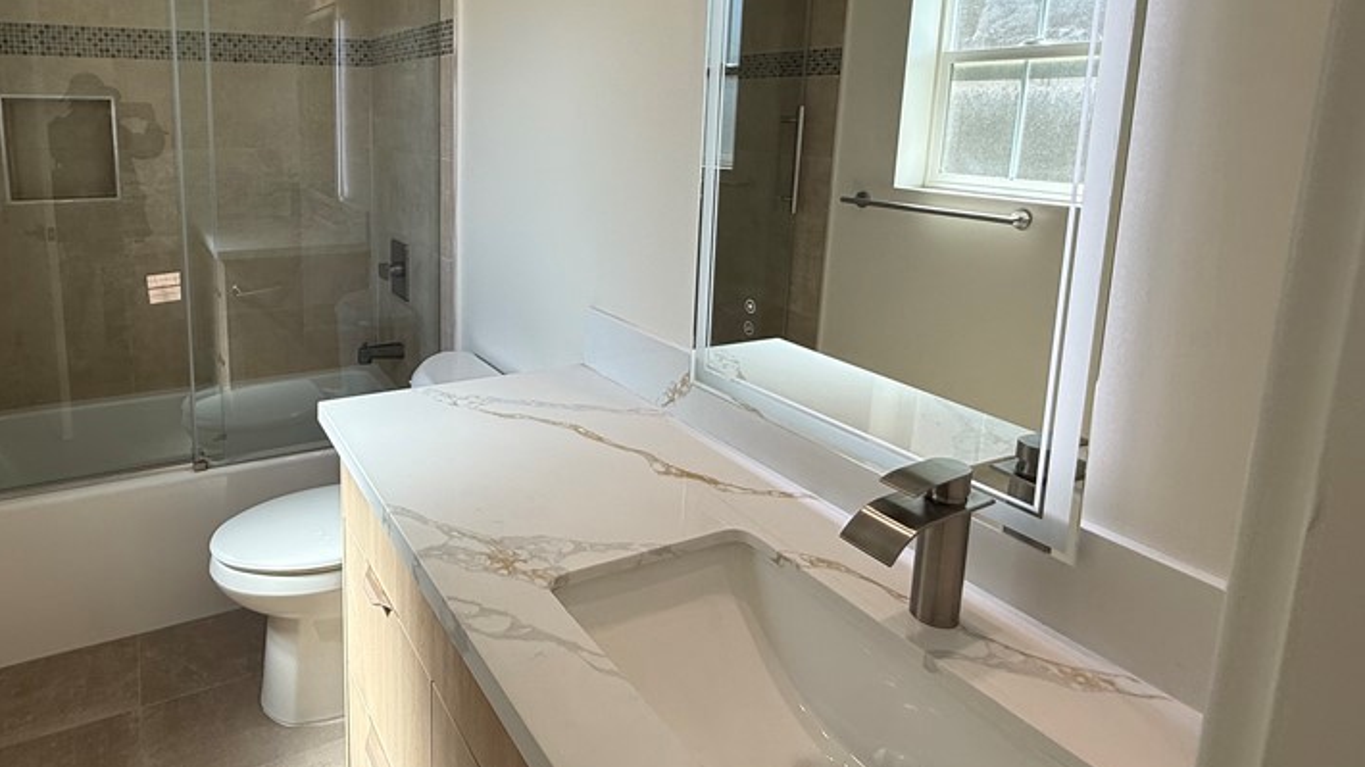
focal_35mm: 22
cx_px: 504
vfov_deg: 50.3
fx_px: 796
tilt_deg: -8.6
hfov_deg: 79.6
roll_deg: -0.6
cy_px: 242
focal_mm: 2.22
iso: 50
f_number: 2.2
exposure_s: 1/166
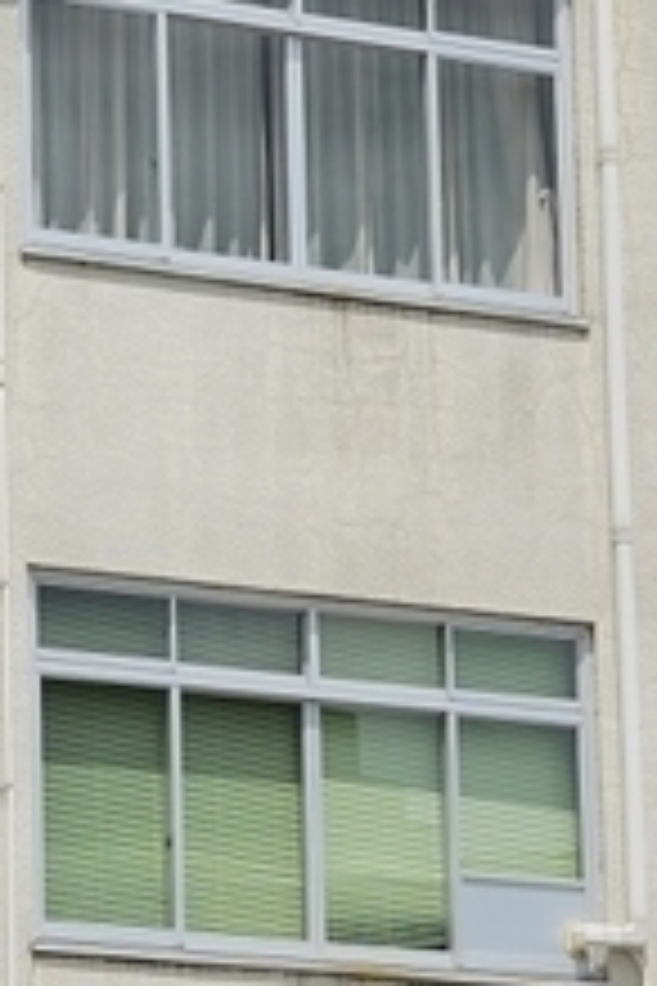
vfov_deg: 9.0
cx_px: -140
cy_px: 495
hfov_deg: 5.9
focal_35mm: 230
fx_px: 6296
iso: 160
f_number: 7.1
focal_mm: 42
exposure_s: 1/800
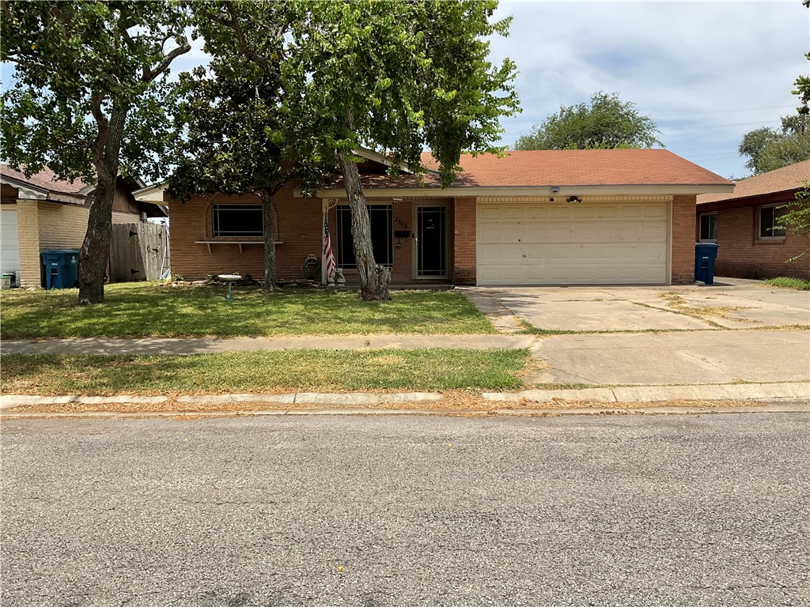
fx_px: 679
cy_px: 304
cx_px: 405
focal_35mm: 29
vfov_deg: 48.2
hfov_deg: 61.7
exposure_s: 1/1848
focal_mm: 3
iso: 16
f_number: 1.8
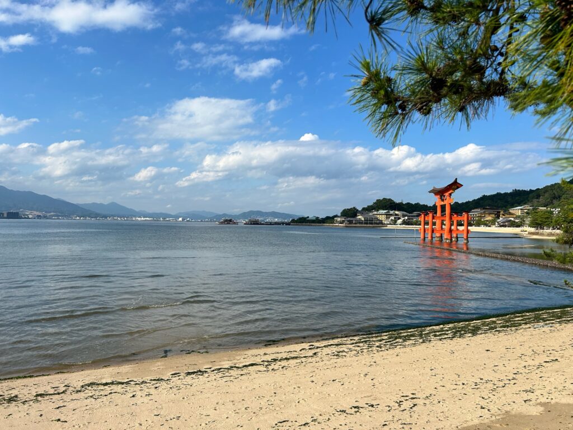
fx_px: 430
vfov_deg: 53.1
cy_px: 215
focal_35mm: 26
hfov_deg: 67.3
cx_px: 286
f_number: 1.5
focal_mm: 5.7
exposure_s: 1/4630
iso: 50
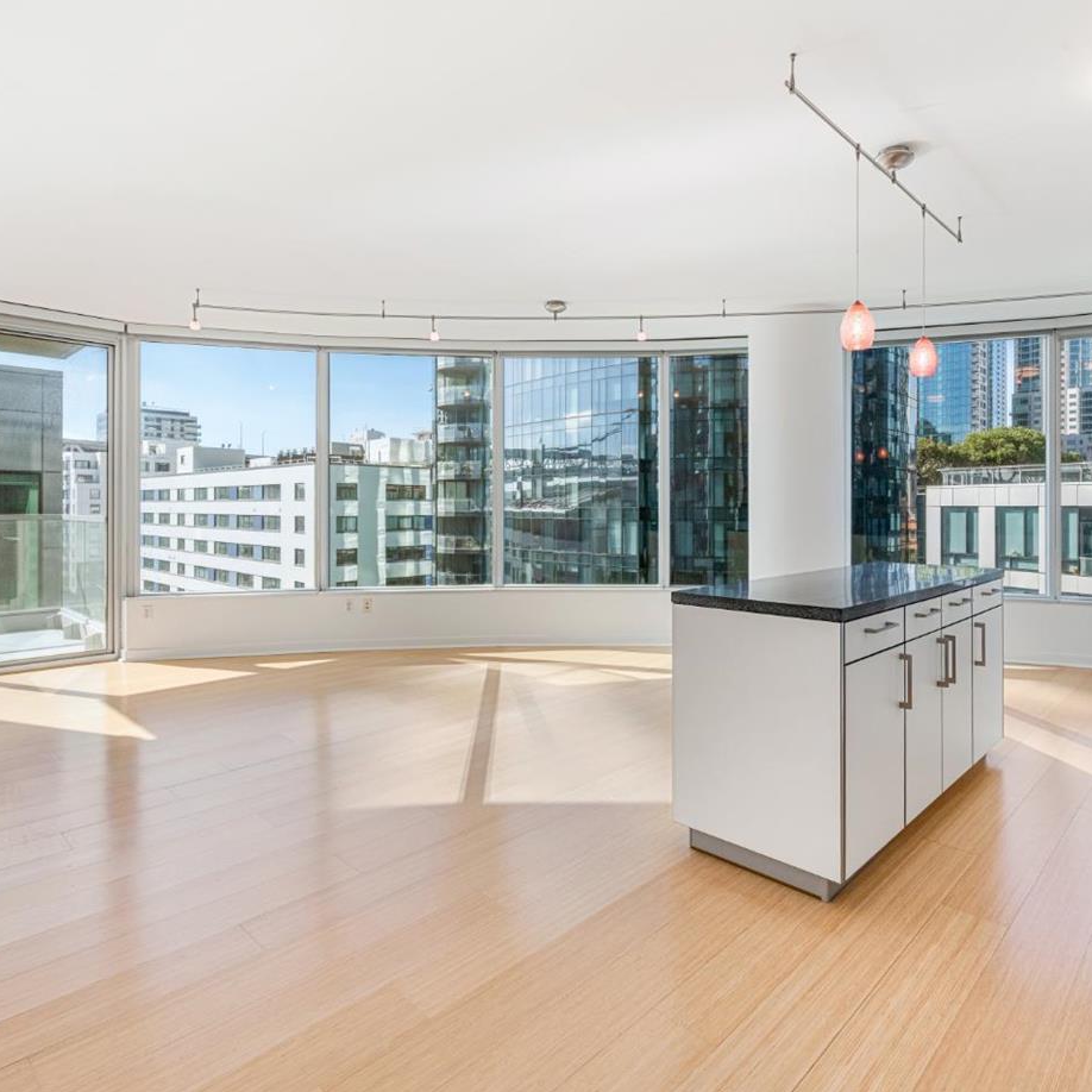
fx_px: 714
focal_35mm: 20
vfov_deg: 74.8
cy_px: 542
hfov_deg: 74.4
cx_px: 622
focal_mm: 15
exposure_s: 1/125
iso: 500
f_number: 10
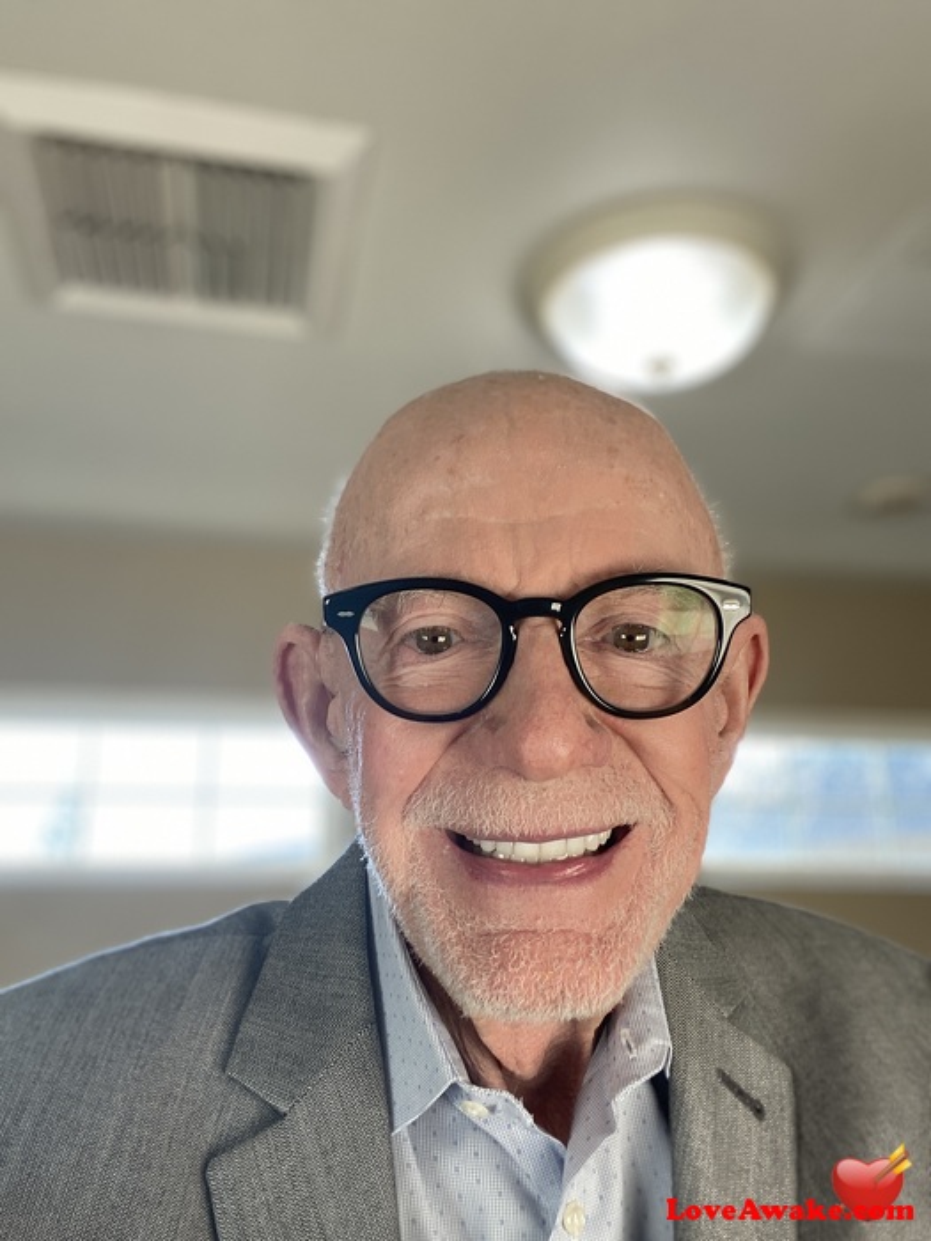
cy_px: 620
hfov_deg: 46.8
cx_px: 466
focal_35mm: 30
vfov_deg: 60.0
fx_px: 1076
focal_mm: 2.71
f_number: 2.2
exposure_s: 1/120
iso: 100
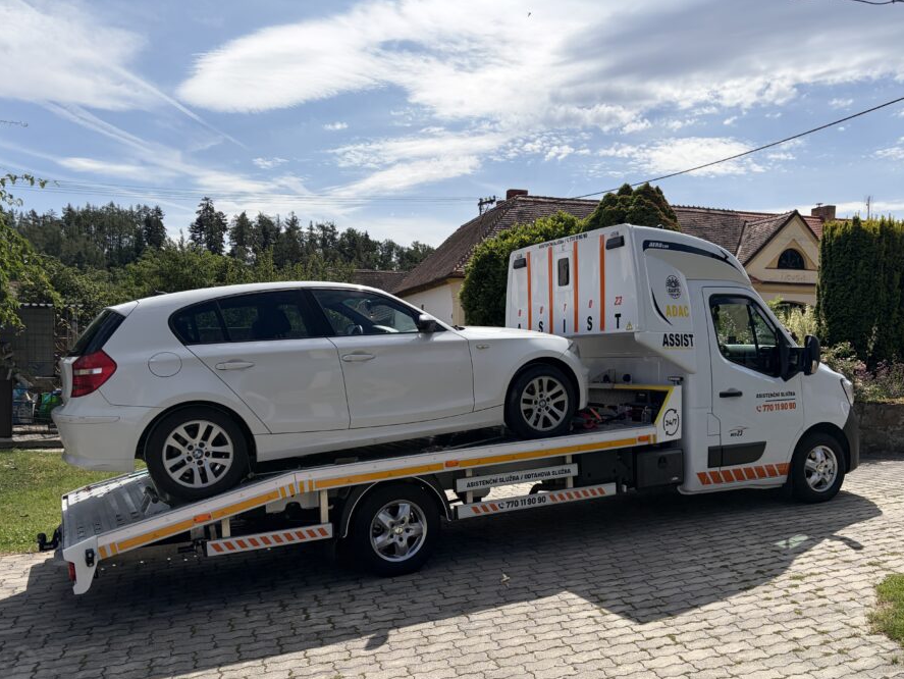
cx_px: 453
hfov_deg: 59.9
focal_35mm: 30
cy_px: 389
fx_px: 784
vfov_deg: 46.7
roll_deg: -1.3
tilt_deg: -4.0
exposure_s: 1/7813
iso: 64
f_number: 1.6
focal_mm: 5.96
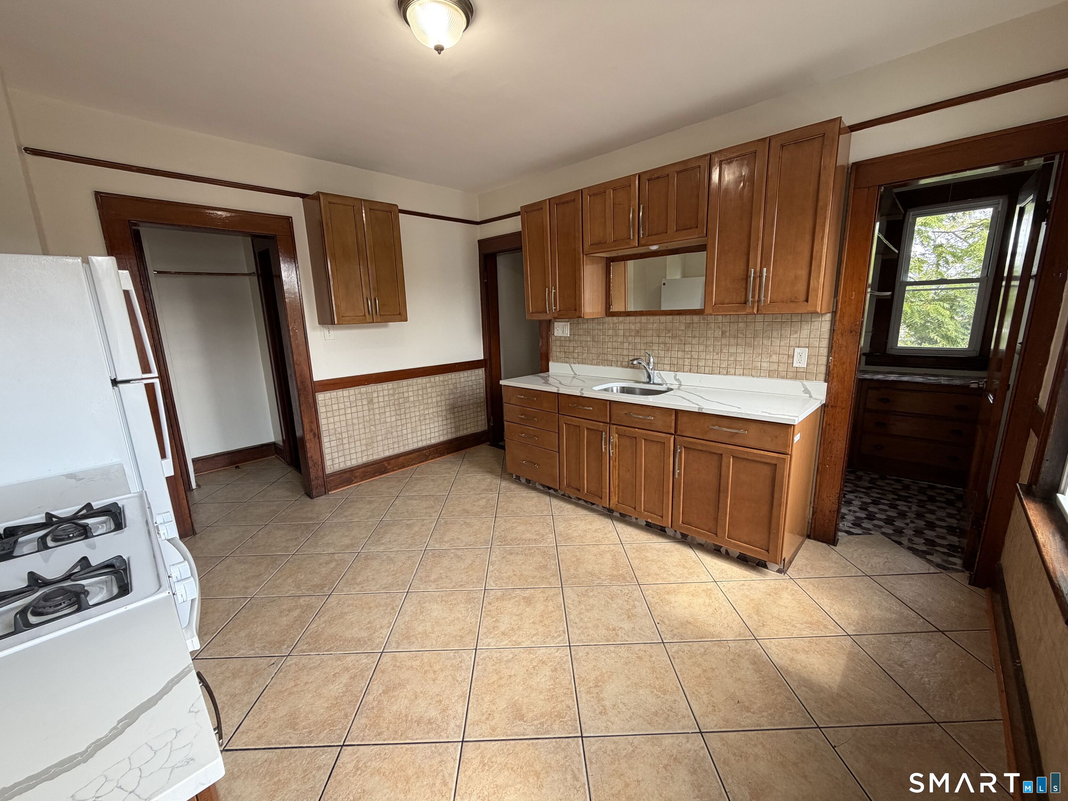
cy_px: 400
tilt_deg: -11.6
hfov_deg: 102.1
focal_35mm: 14
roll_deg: +2.5
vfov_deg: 85.7
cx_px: 534
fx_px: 432
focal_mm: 2.22
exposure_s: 1/121
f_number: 2.2
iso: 125
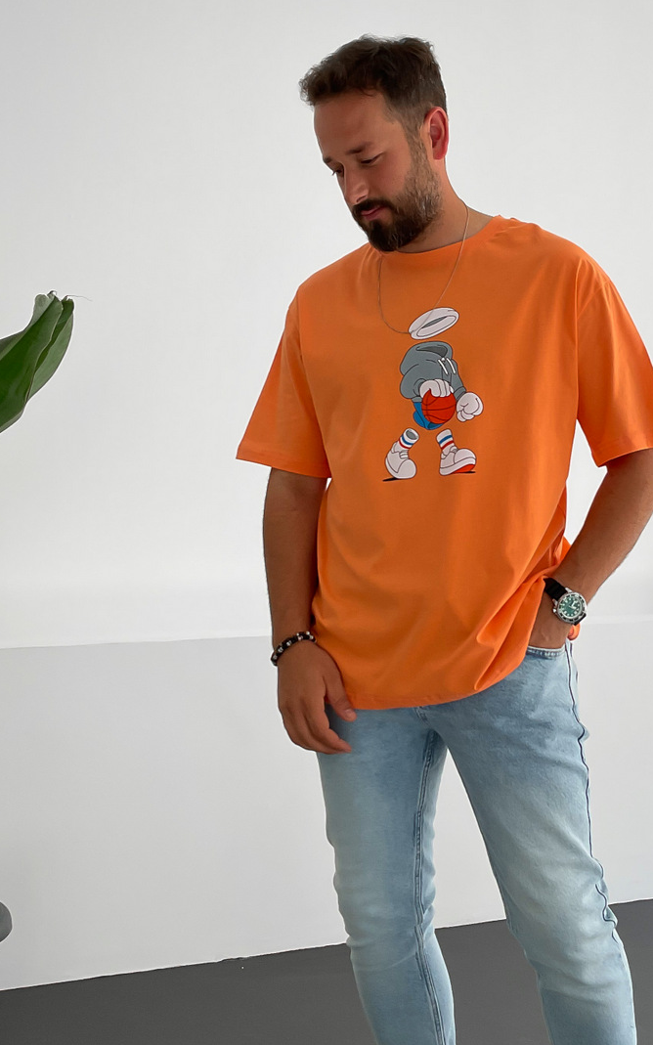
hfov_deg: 27.8
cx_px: 455
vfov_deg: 43.5
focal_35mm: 46
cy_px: 499
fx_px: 1310
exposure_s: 1/160
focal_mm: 3
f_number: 1.8
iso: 16
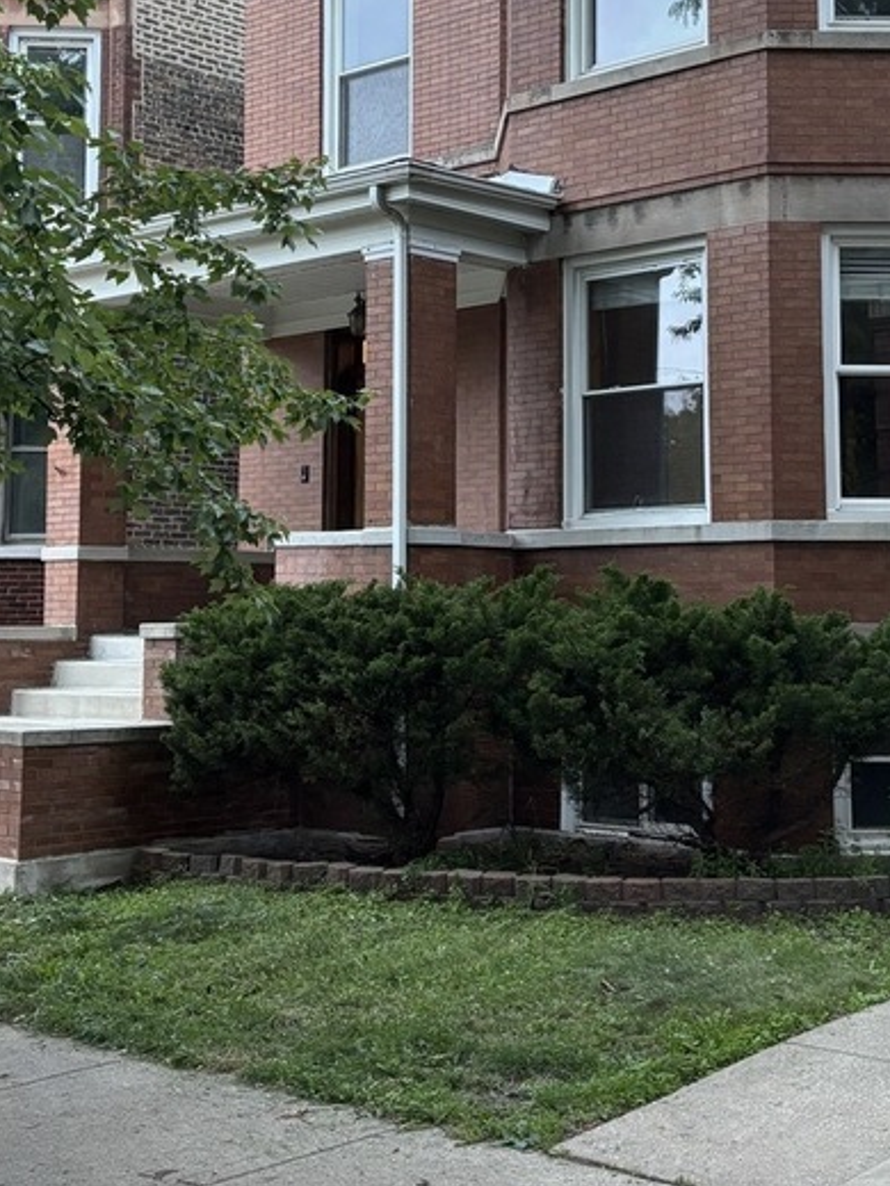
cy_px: 374
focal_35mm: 54
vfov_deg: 35.1
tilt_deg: +6.8
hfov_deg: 27.0
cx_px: 520
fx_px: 1851
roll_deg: -0.6
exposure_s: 1/60
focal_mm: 5.96
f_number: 1.6
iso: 320
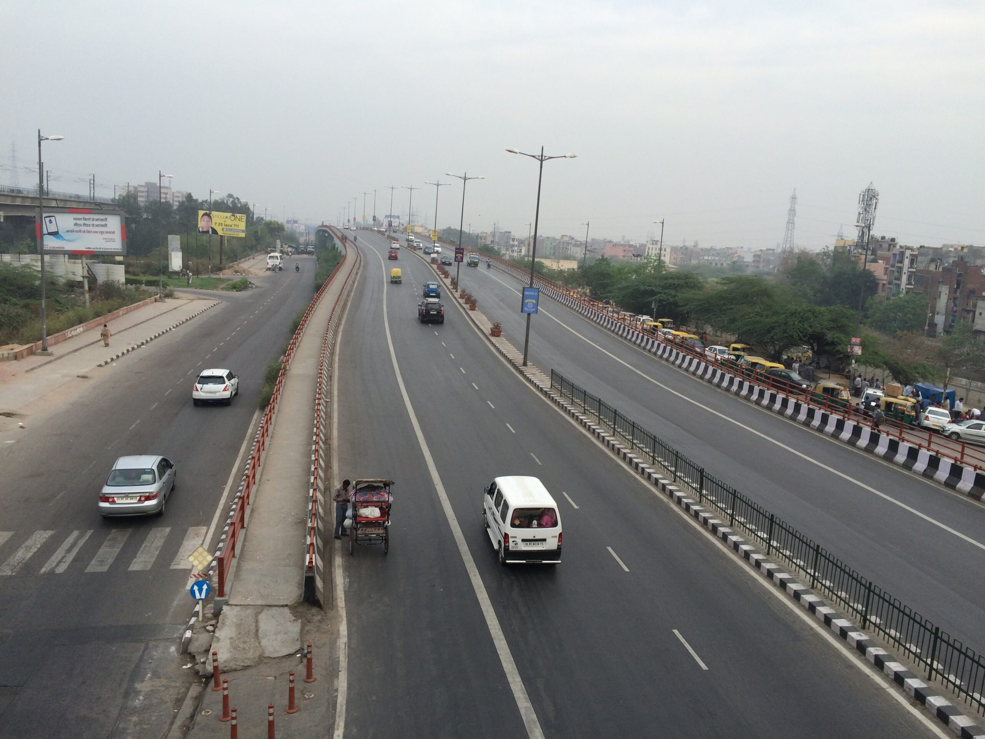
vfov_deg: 48.2
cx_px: 492
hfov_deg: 61.7
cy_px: 370
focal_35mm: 29
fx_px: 825
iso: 32
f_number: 2.2
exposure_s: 1/410
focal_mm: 4.15
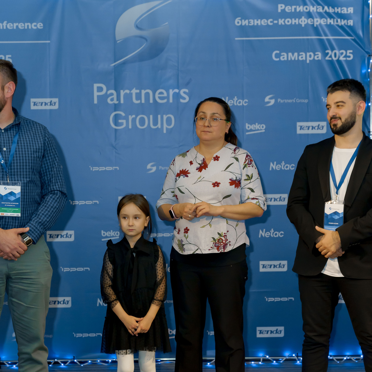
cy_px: 261
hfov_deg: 20.9
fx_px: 1009
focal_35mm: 83
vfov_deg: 20.8
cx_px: 186
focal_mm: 65
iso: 3200
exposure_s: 1/125
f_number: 5
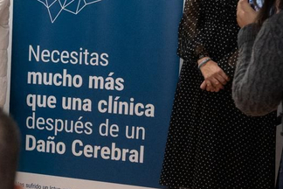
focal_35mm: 173
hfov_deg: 10.4
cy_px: 196
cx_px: -374
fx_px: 1360
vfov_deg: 7.9
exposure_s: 1/100
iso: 1600
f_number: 4
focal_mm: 35
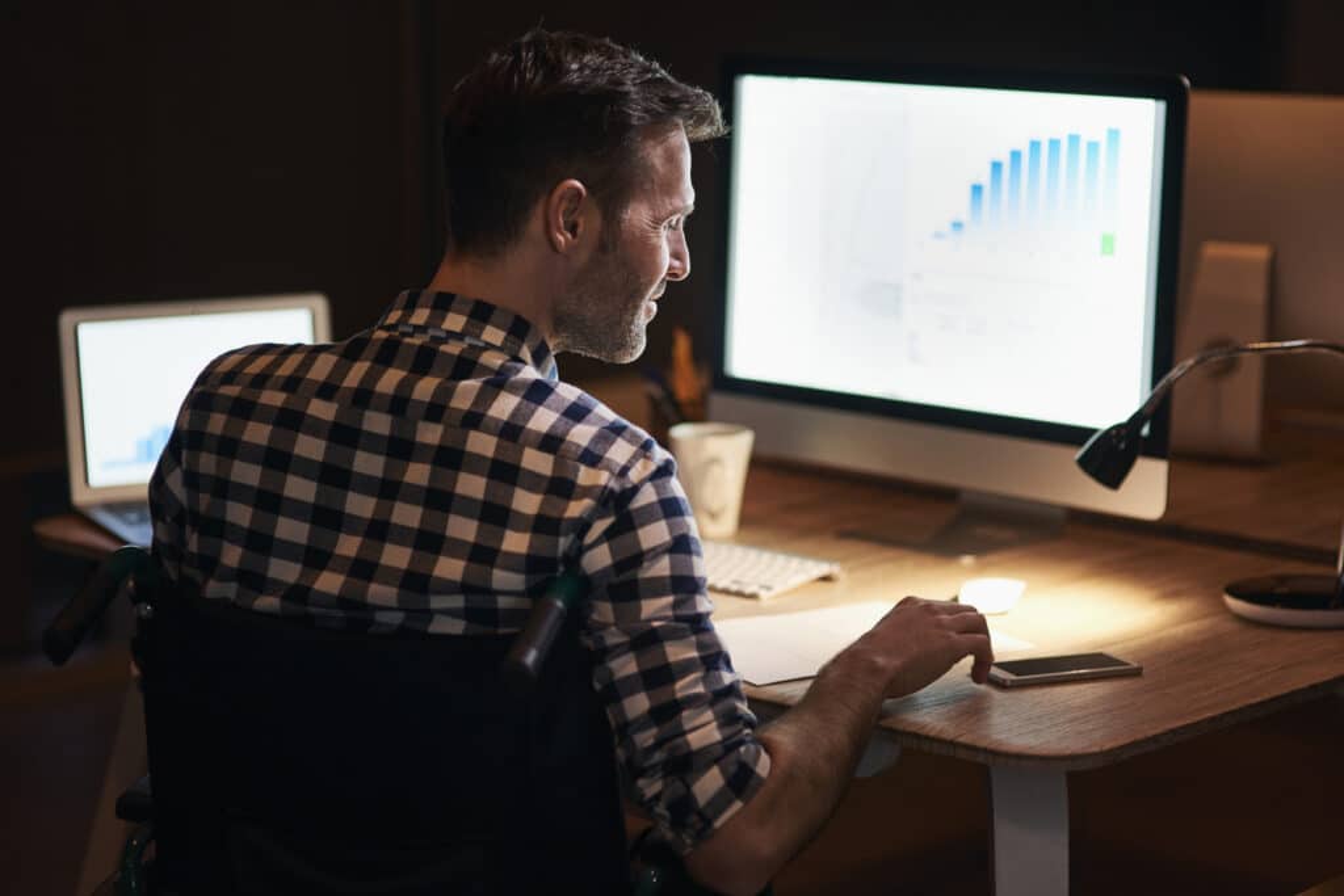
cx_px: 672
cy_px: 448
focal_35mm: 85
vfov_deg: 16.1
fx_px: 3174
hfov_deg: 23.9
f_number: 2.2
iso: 400
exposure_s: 1/100
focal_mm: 85
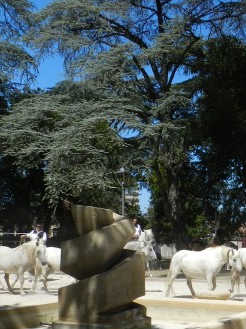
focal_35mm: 56
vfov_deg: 33.6
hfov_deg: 24.2
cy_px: 252
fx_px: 532
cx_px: 276
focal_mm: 4
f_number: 4.5
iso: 160
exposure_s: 1/800
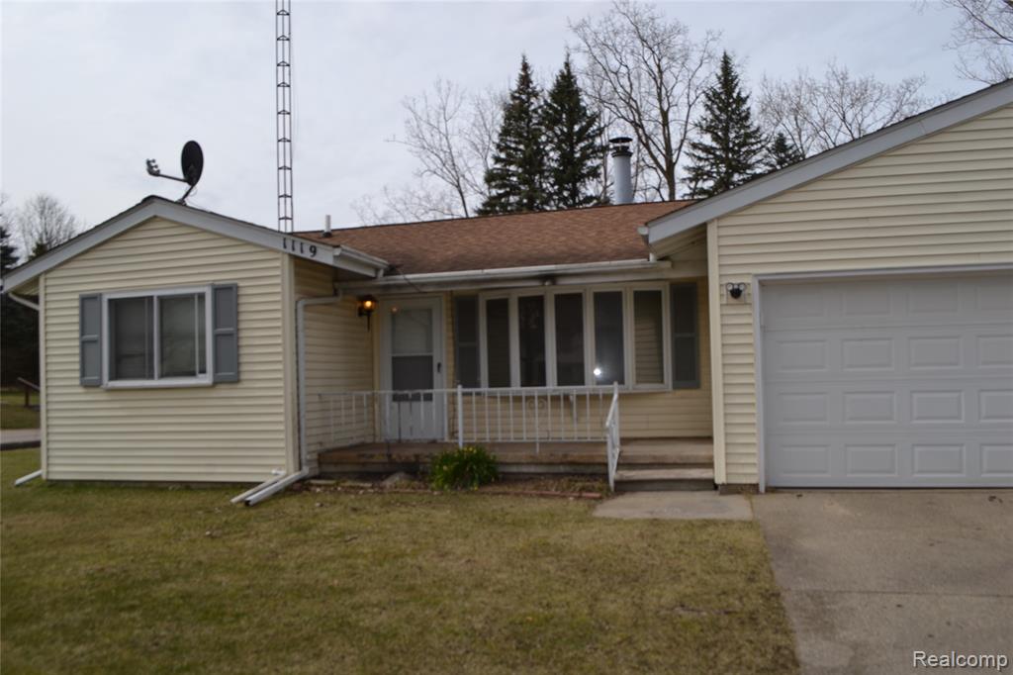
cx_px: 506
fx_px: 759
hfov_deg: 67.4
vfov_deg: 47.9
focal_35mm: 27
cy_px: 338
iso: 100
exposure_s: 1/200
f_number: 9
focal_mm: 18
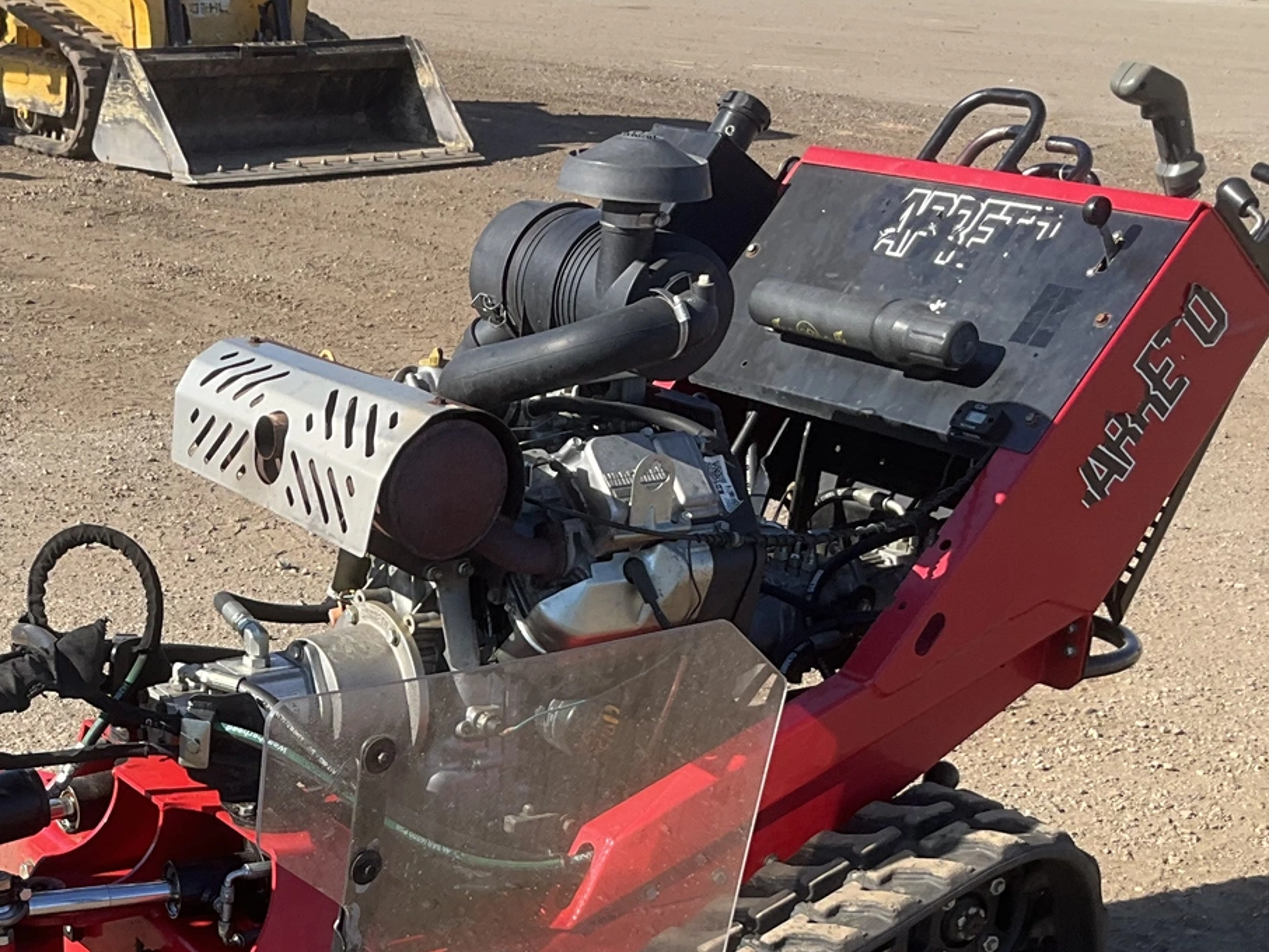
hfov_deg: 29.2
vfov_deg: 22.3
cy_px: 876
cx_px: 157
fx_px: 2347
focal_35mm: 64
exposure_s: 1/842
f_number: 1.8
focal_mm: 3
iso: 25
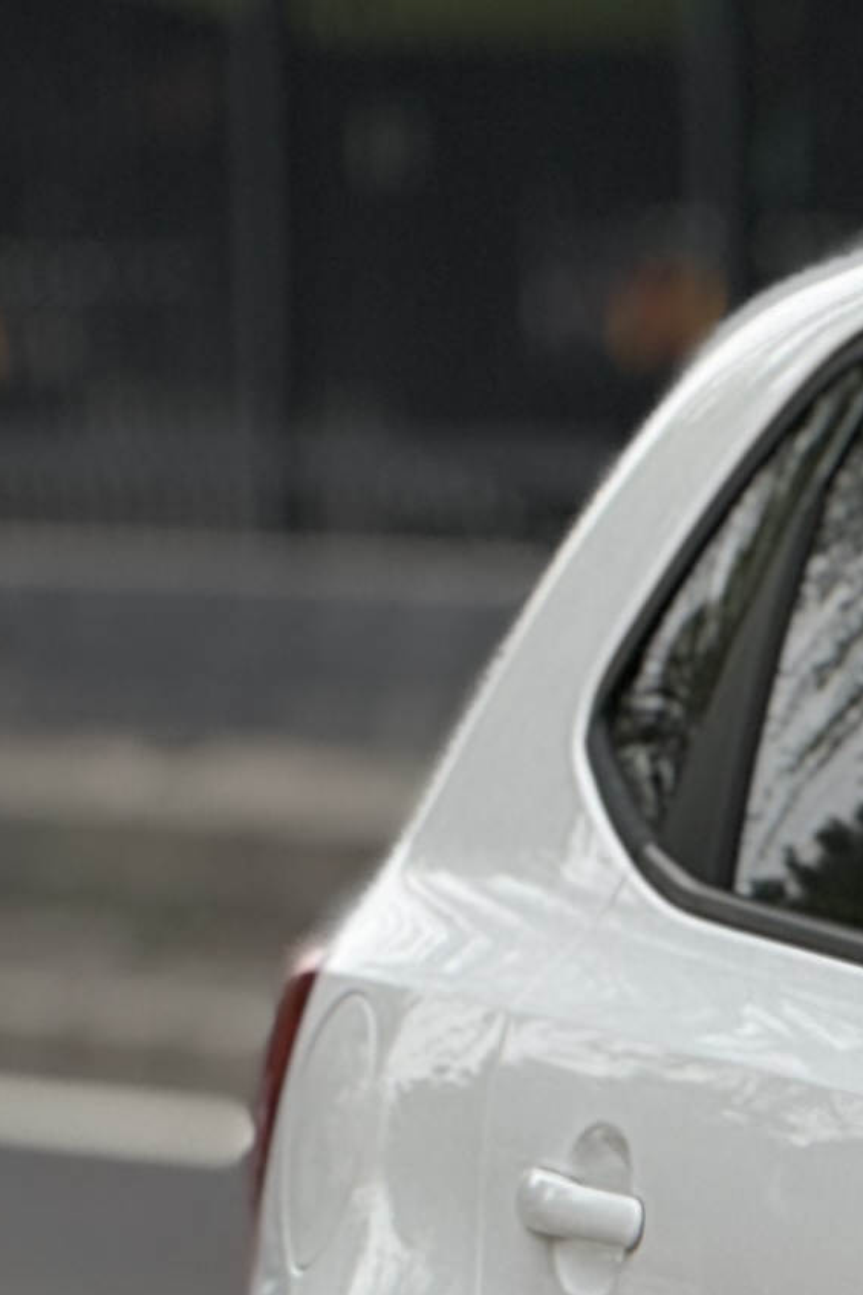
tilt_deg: -2.4
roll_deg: +0.9
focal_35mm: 595
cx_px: 2996
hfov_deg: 2.3
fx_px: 21394
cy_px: 1286
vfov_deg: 3.5
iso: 50
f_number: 2.8
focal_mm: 15.66
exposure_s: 1/700
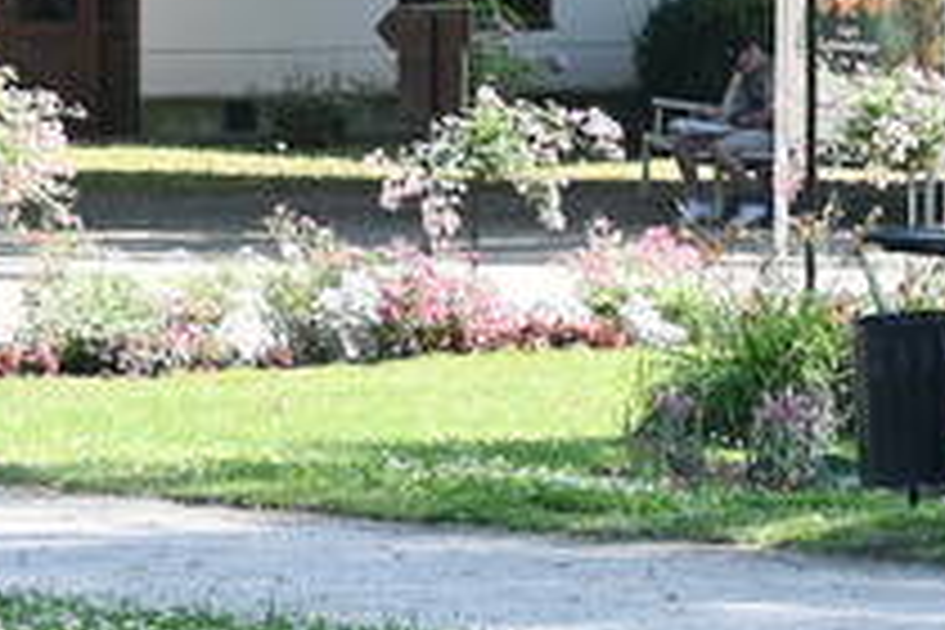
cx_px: 1408
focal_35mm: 352
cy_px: -540
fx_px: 9236
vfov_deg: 3.9
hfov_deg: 5.8
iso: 100
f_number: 6.3
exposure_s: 1/100
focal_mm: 41
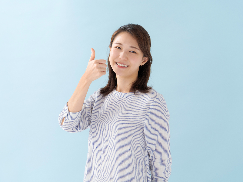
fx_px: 905
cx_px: 117
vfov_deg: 11.5
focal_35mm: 129
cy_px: 91
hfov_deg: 15.3
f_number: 4
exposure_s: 1/160
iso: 320
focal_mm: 119
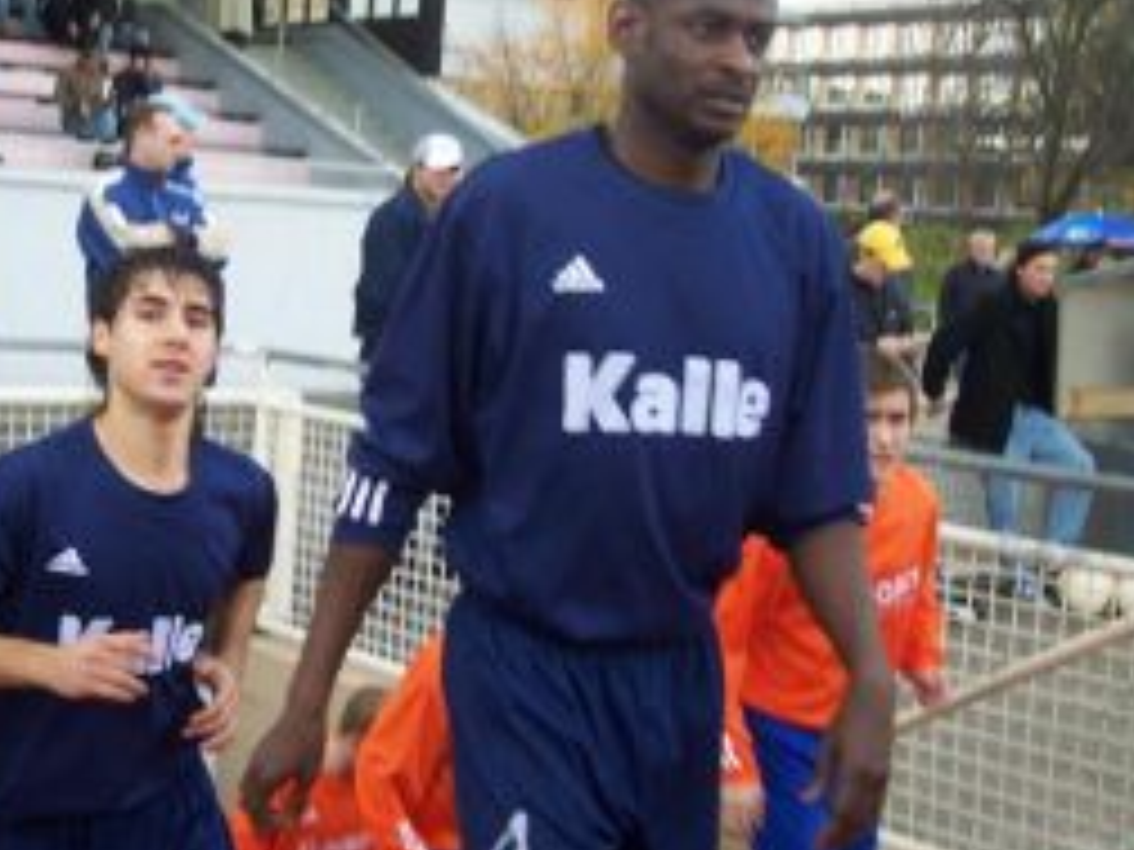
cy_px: 265
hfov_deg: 30.9
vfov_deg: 23.5
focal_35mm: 62
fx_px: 2031
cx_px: 346
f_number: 3.4
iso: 100
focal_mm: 8
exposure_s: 1/125
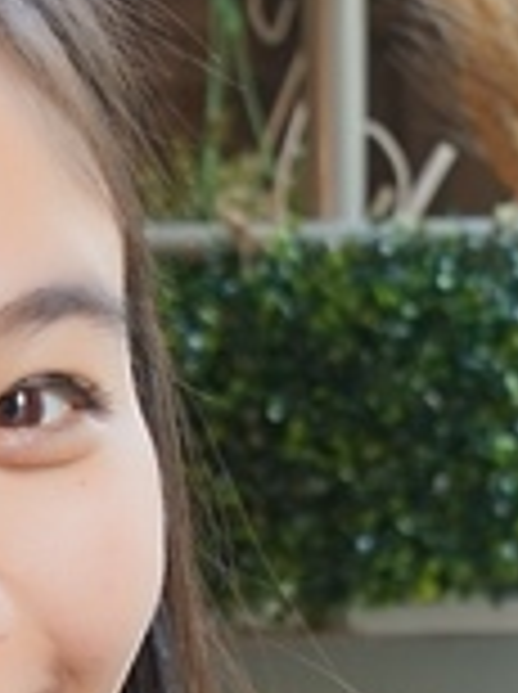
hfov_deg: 12.0
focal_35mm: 120
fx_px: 2401
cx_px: -131
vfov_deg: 15.7
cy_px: 875
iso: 400
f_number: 5
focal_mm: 24
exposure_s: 1/20
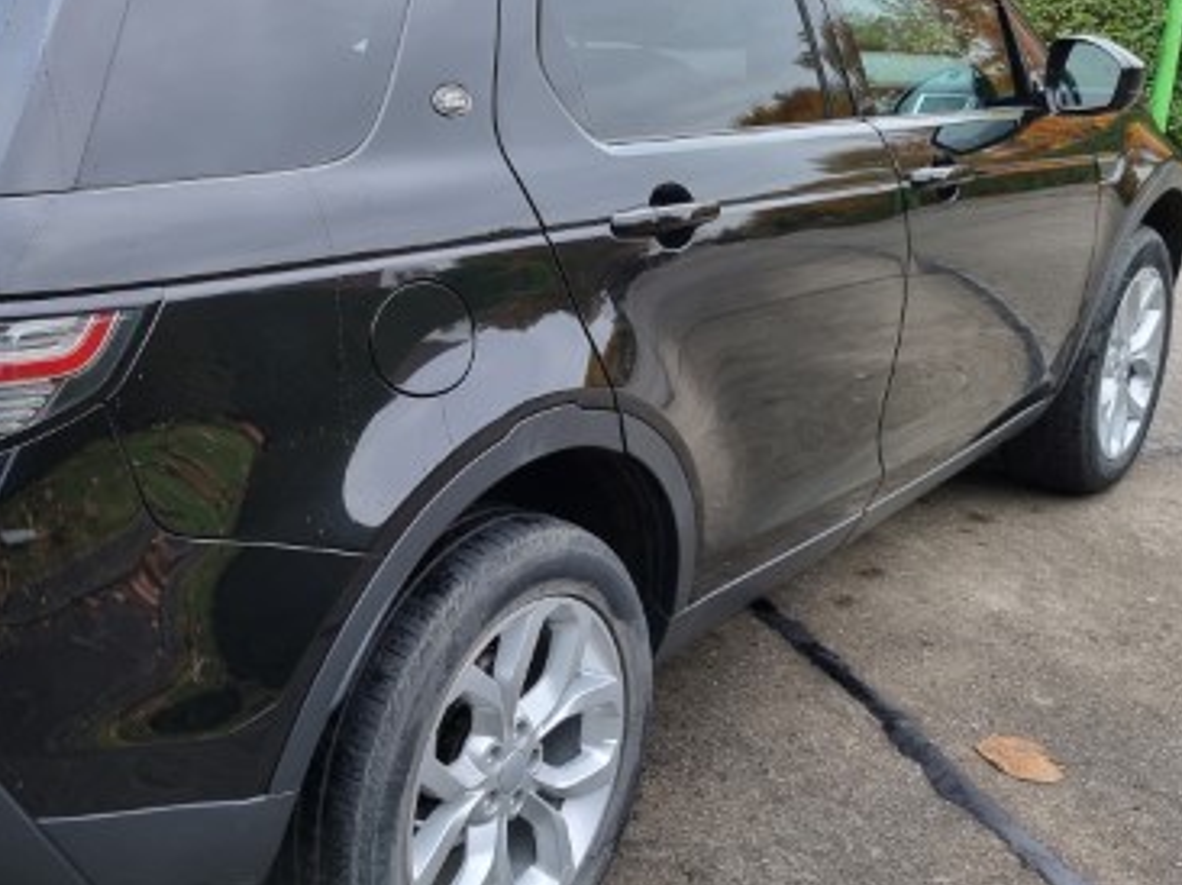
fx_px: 1433
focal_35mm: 42
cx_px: 307
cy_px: 426
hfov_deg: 43.5
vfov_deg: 34.3
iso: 50
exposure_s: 1/100
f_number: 1.8
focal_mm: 6.7
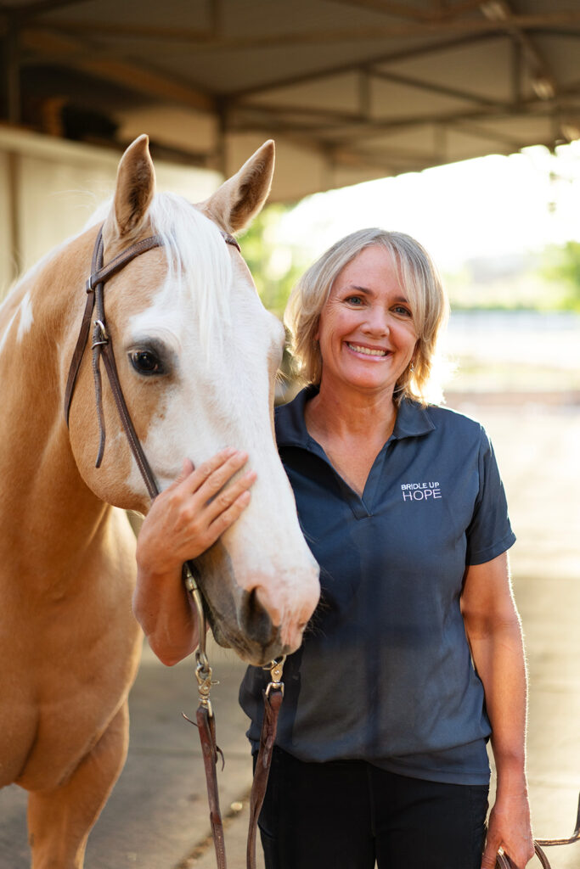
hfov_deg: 24.6
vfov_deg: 36.2
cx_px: 290
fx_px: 1329
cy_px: 434
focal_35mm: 55
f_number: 1.8
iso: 400
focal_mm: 55
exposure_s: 1/250
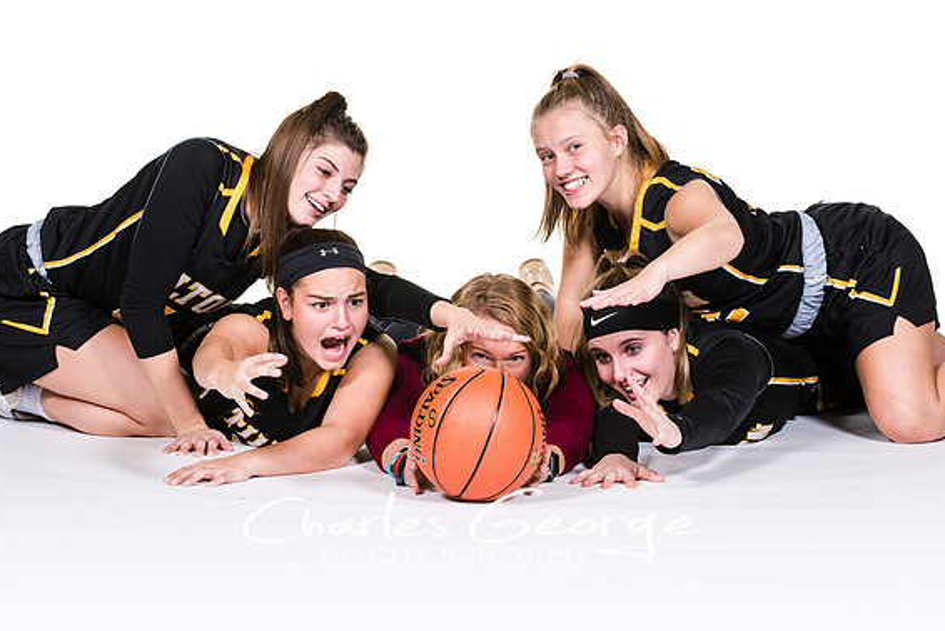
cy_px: 286
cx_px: 438
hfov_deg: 12.2
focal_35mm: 169
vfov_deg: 8.1
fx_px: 4438
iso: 200
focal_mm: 102
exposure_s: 1/160
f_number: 6.3
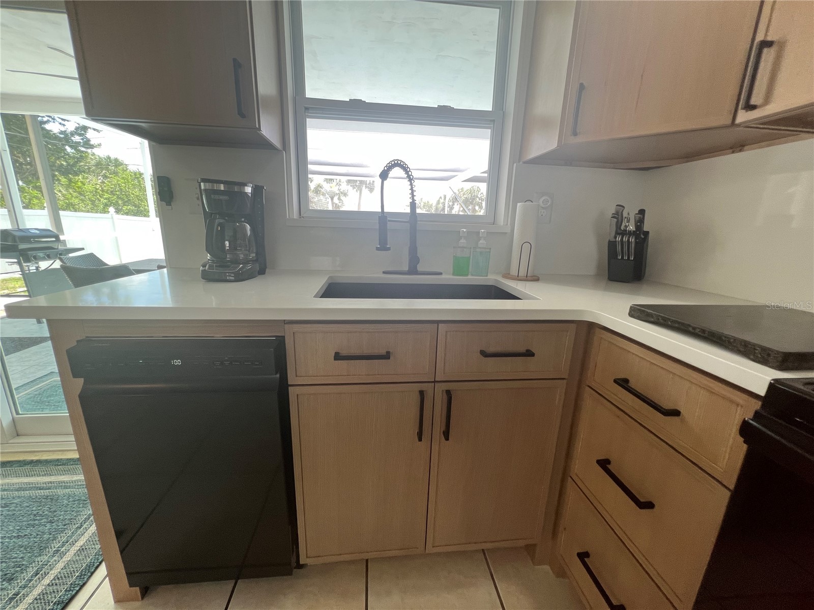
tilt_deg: -14.5
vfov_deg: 89.9
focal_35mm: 13
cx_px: 407
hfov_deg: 106.2
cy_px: 305
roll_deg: -1.6
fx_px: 306
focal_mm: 1.57
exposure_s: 1/120
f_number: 1.8
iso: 100
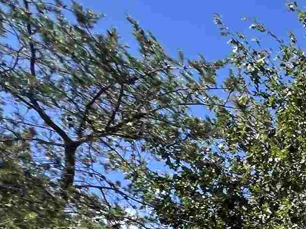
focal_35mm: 63
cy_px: 437
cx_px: 684
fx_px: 557
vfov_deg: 17.6
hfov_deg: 16.7
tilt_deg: +12.7
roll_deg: -0.3
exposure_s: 1/592
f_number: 1.8
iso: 32
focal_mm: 1.57
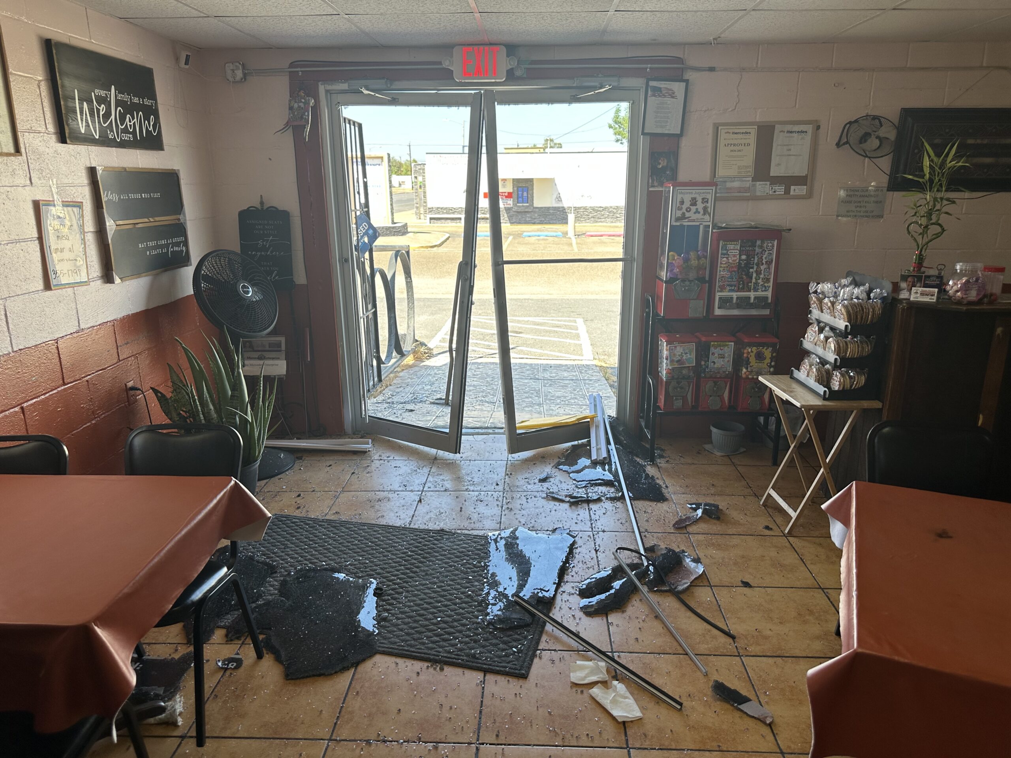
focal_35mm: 24
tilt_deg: -15.2
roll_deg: +0.2
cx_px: 506
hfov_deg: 71.6
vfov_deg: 56.8
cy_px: 379
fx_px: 701
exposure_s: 1/404
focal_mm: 6.86
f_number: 1.78
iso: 80
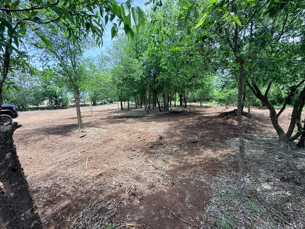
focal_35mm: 14
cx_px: 152
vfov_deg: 85.7
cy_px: 114
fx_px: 123
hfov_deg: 102.1
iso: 50
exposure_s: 1/308
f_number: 2.2
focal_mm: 2.22
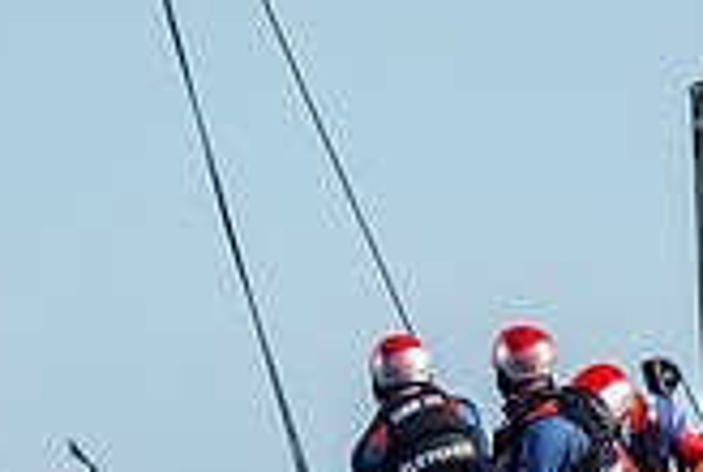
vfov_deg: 0.5
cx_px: 306
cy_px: 651
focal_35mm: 2574
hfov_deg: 0.8
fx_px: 50355
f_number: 5.6
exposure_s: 1/2000
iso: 500
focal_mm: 420
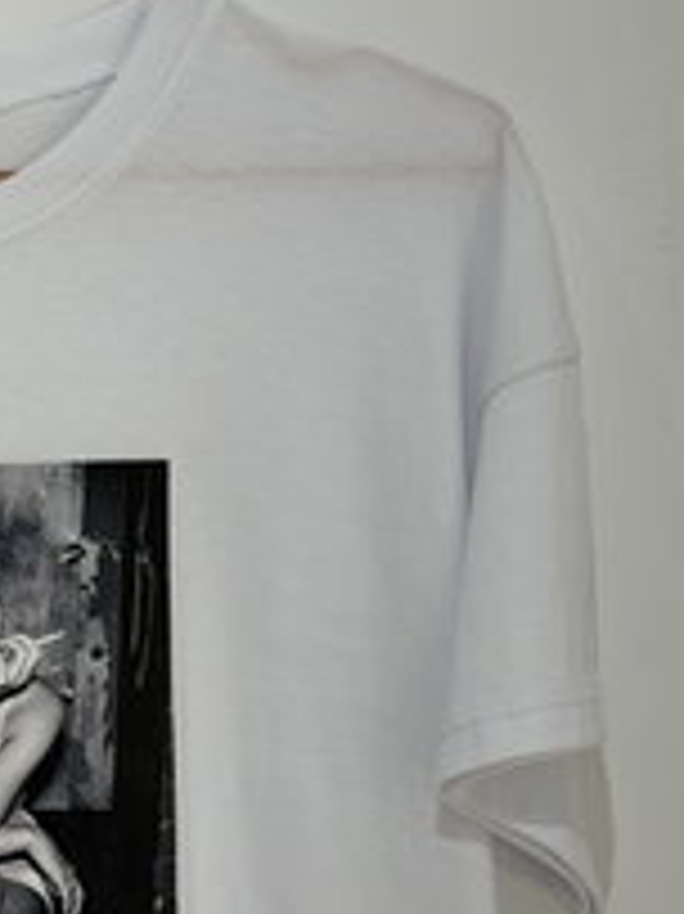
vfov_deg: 15.5
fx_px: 3323
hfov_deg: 11.4
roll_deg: +0.8
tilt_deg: -9.2
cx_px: -207
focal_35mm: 126
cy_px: 826
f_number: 1.78
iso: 64
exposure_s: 1/121
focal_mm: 6.76
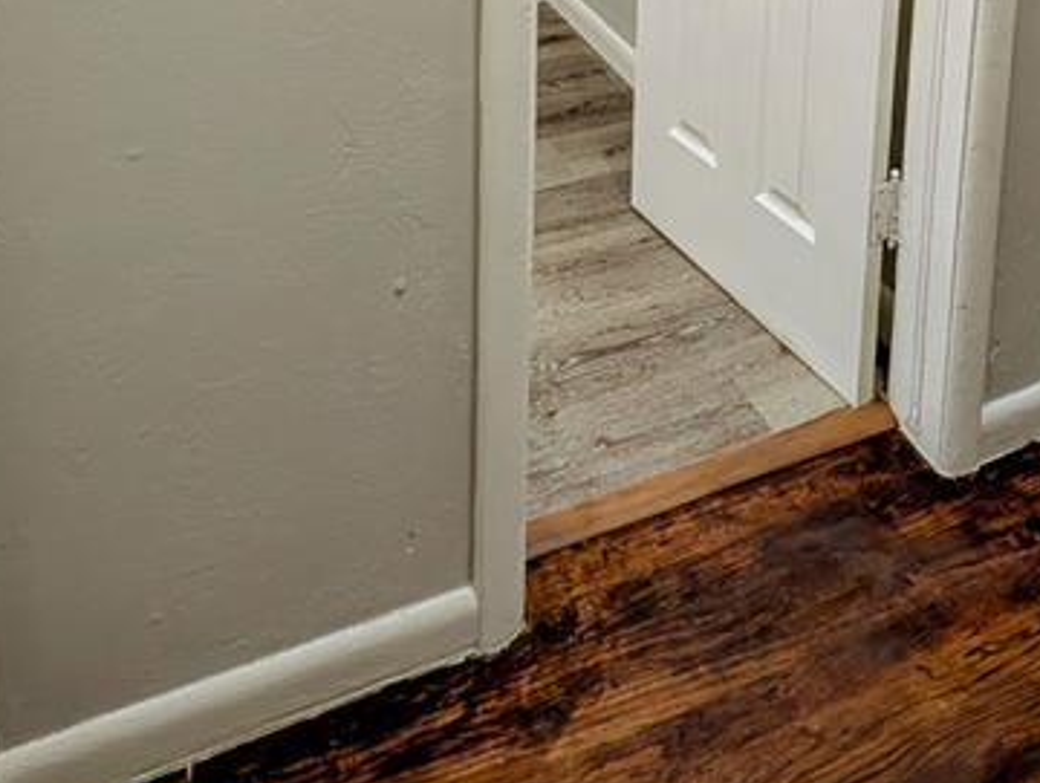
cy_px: -246
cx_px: 601
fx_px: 1023
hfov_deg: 53.7
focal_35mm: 34
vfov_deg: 31.7
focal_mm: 2.23
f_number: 1.95
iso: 153
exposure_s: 1/60
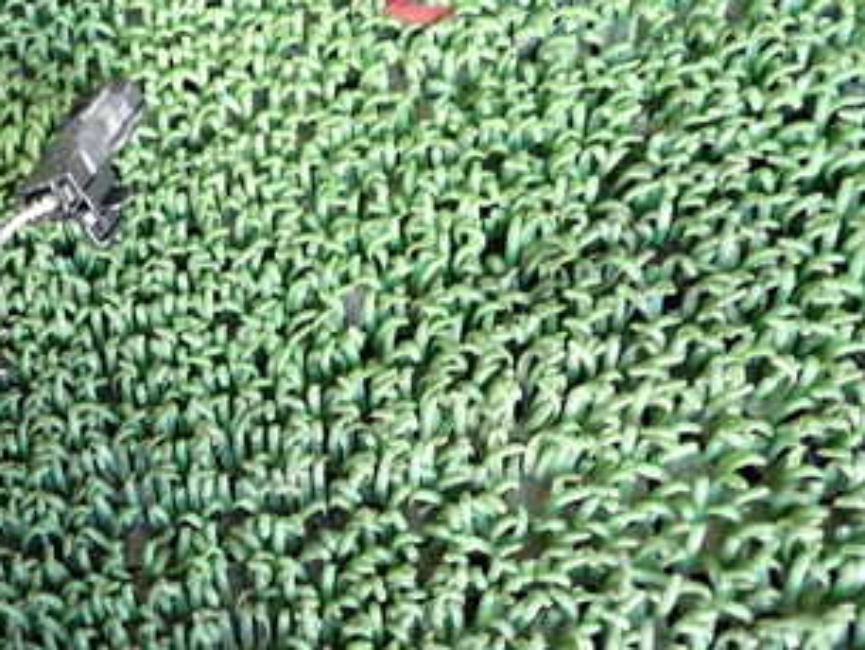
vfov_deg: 24.1
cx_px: 62
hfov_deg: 31.0
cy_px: 585
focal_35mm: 59
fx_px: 1475
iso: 400
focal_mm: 5.4
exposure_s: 1/40
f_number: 2.3
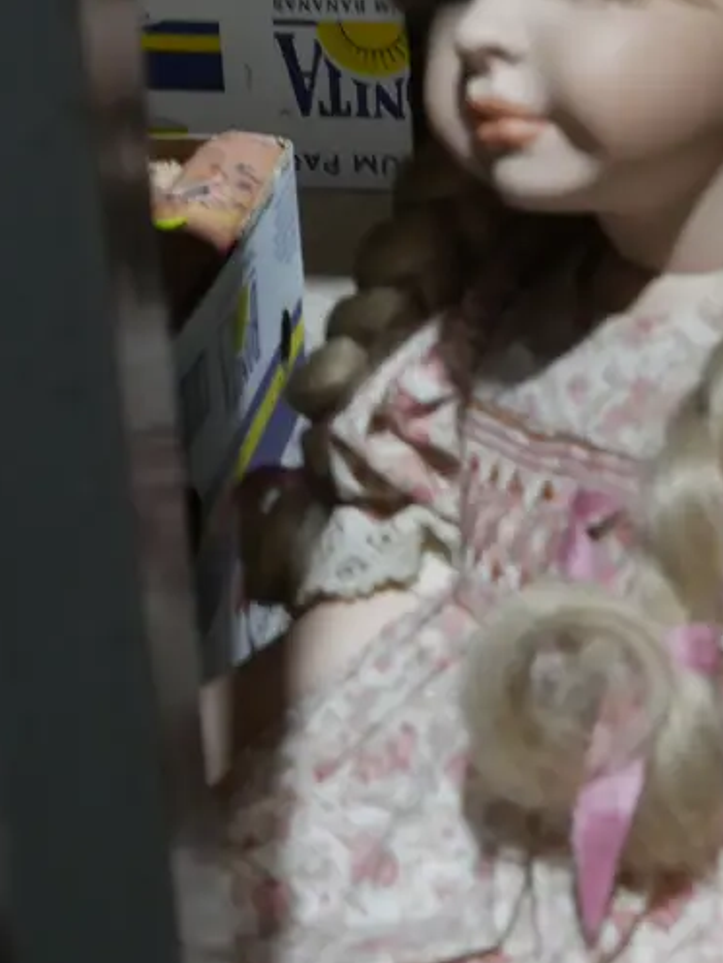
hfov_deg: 20.9
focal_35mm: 70
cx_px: 514
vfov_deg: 27.6
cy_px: 620
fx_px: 1949
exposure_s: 1/60
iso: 1000
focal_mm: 17
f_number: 7.1
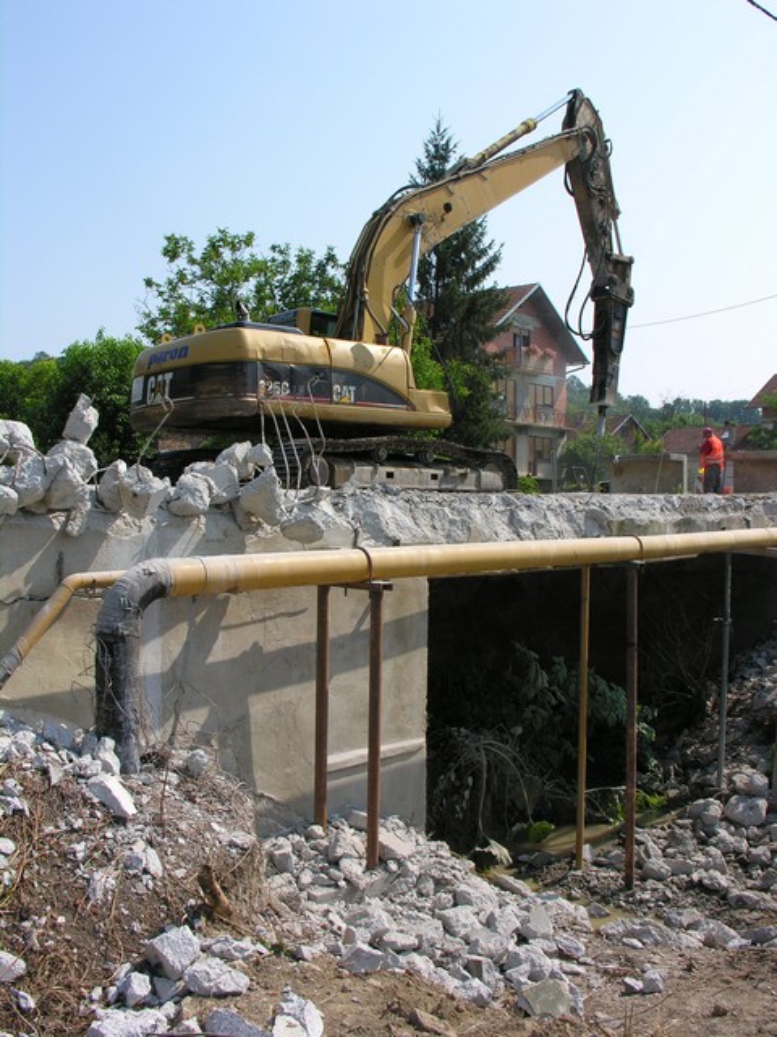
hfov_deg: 40.7
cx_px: 388
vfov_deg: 52.6
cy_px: 518
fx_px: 1047
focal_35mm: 35
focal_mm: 8.9
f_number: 6.3
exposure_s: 1/198
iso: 50
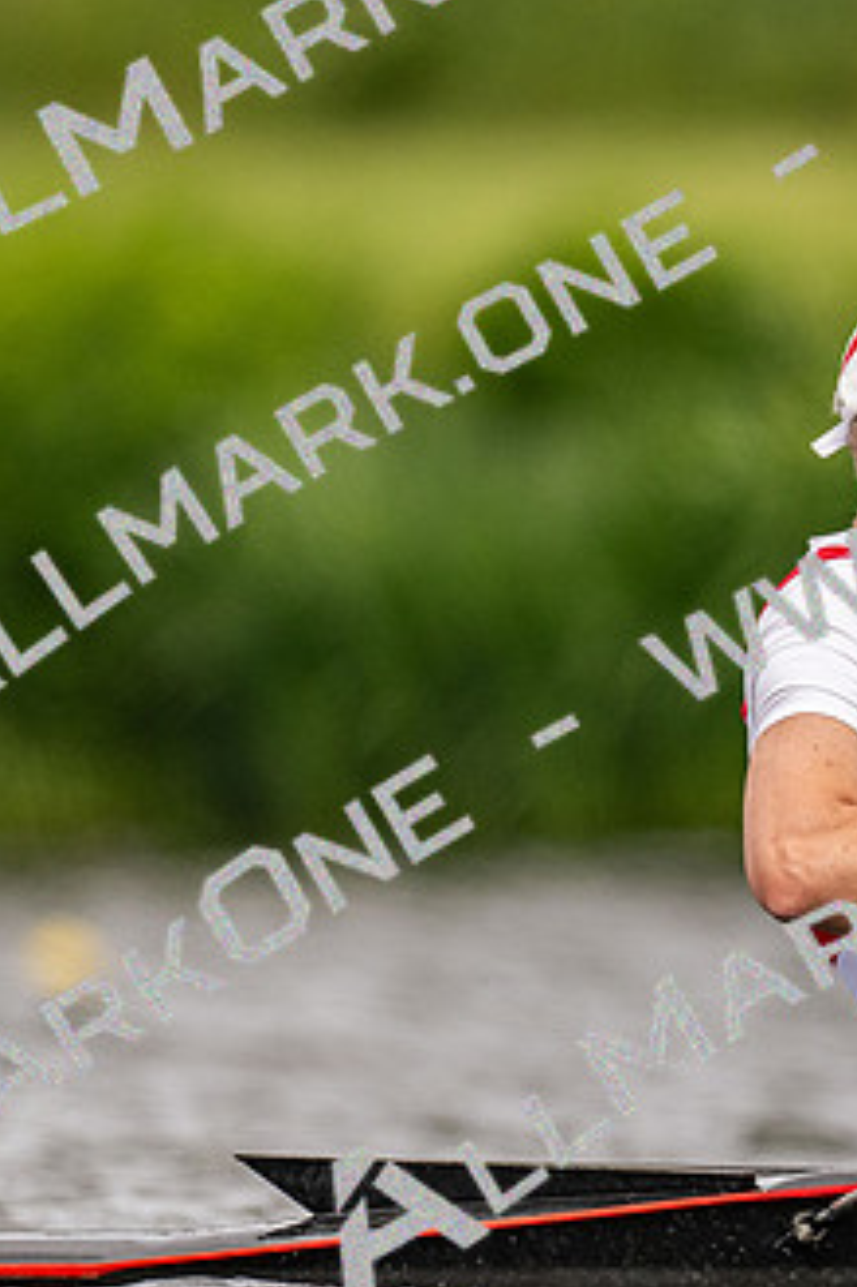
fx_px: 56689
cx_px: 1123
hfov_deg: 0.9
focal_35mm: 1586
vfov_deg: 1.3
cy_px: 712
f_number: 4
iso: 640
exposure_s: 1/2500
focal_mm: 600
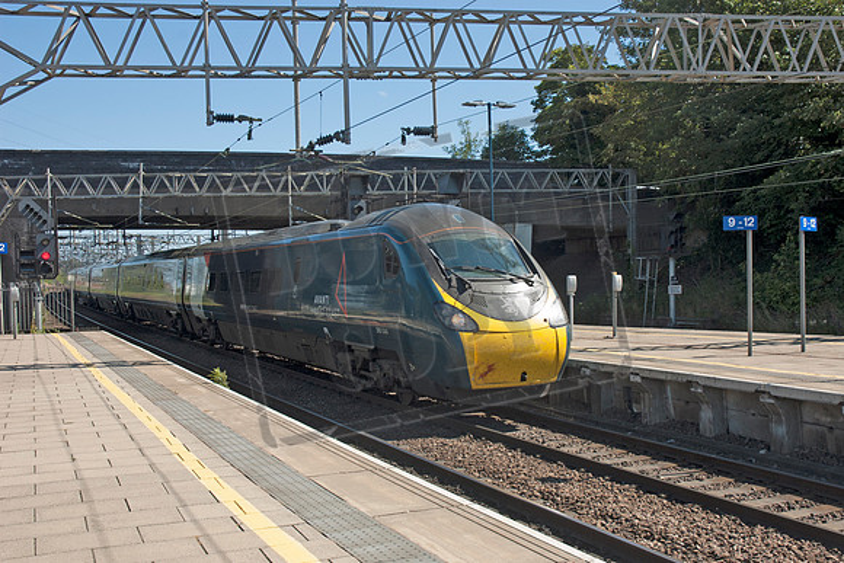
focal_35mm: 40
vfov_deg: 33.0
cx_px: 422
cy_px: 282
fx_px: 950
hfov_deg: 47.9
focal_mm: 27
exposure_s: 1/200
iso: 200
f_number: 8
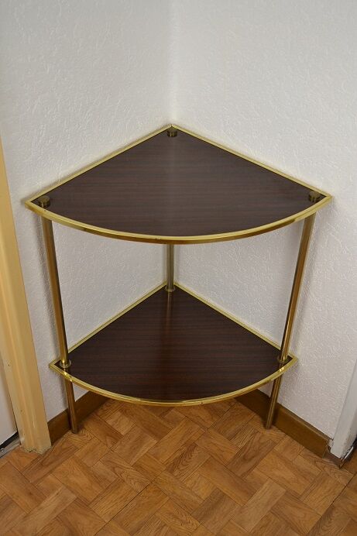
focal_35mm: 44
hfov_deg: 30.8
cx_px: 178
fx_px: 647
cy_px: 268
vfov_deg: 45.0
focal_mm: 29
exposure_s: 1/100
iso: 400
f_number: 5
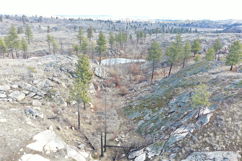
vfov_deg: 46.4
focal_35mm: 28
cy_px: 80
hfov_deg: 65.5
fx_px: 188
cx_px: 121
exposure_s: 1/100
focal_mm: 10.26
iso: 100
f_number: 4
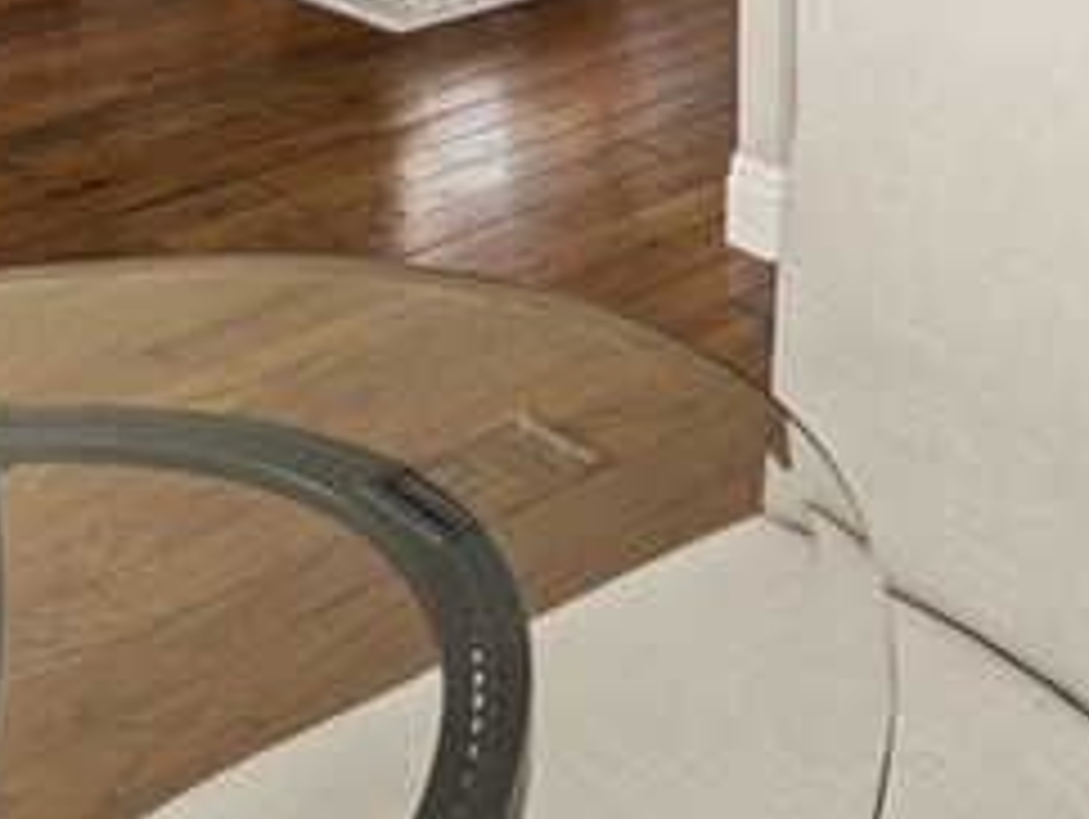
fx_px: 1921
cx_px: 1377
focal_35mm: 61
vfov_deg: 19.2
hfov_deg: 27.1
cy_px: -592
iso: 100
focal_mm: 15
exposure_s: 1/4
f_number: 6.3
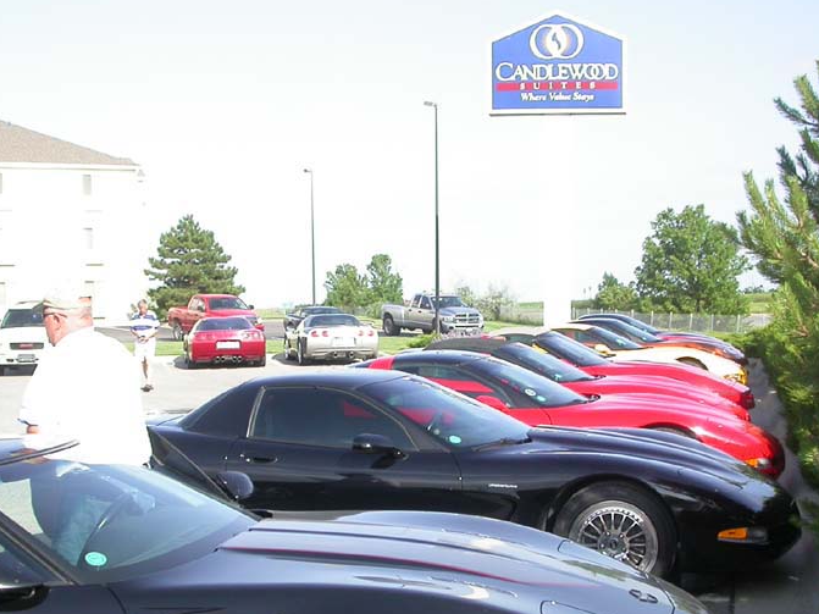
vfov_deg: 25.0
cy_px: 454
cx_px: 383
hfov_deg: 33.2
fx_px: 1372
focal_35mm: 58
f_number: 2.6
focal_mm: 7.85
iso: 100
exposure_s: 1/1000
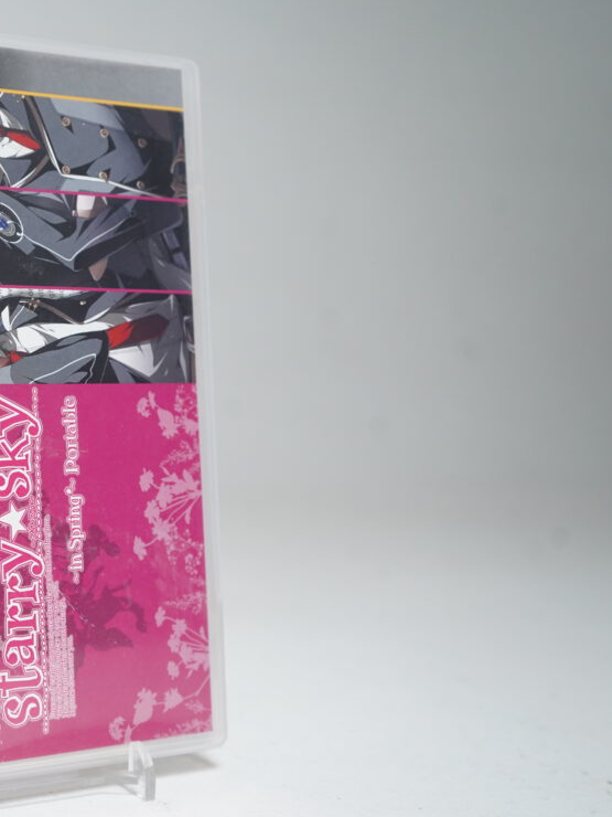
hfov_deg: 26.3
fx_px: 1249
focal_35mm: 53
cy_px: 421
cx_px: 18
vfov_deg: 36.2
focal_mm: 34
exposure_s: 1/40
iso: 1000
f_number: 5
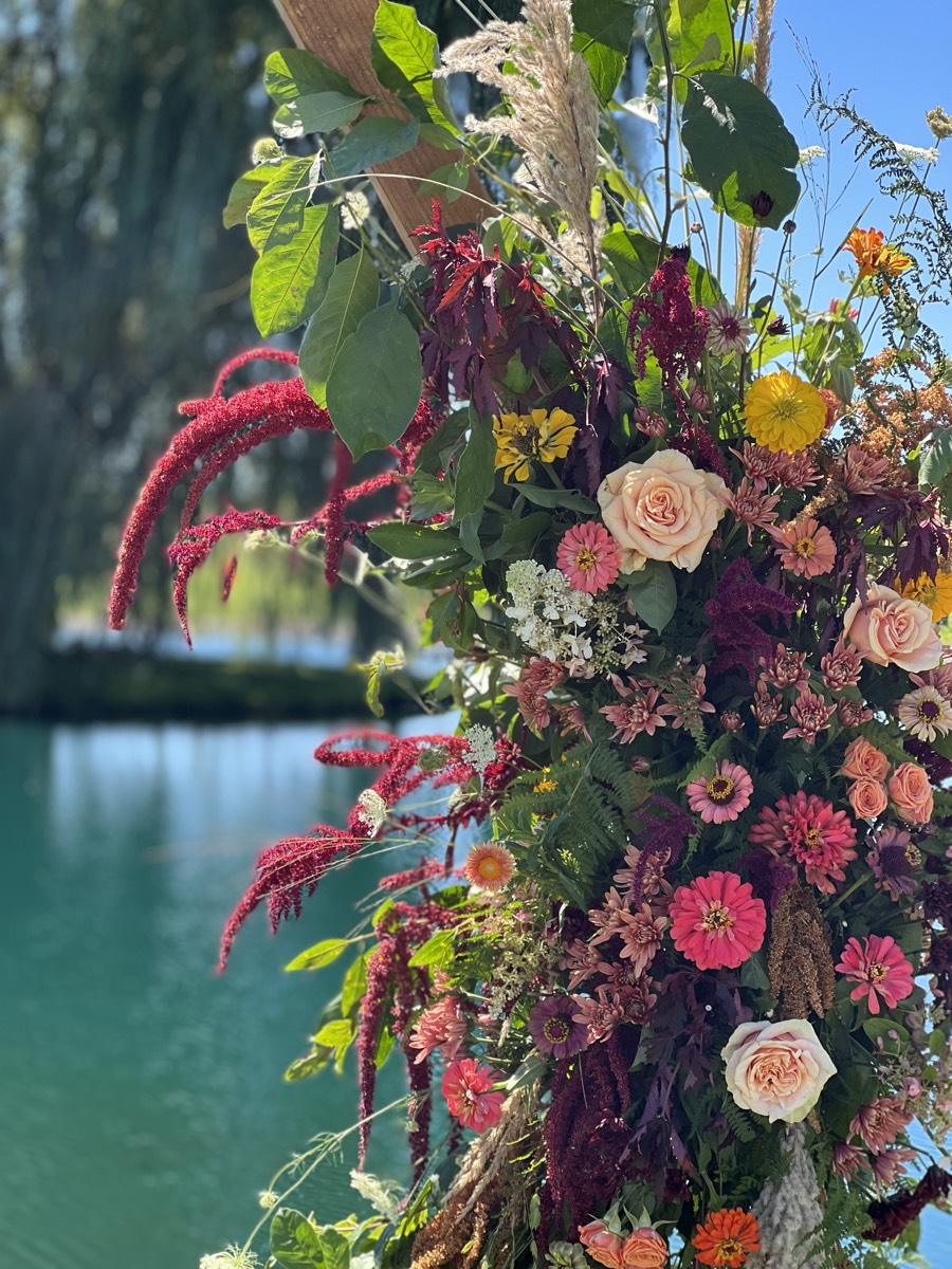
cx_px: 476
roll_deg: -2.2
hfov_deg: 19.1
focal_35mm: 77
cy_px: 634
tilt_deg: +0.1
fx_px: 2824
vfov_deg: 25.3
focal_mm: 9
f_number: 2.8
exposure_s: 1/138
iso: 25
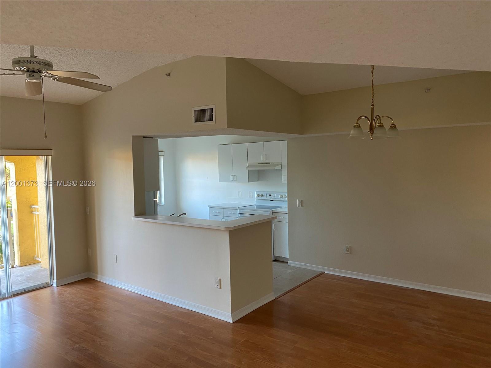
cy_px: 184
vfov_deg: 53.1
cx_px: 246
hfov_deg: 67.3
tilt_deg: -4.9
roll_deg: -0.5
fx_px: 369
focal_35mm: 26
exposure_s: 1/60
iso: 160
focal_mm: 4.25
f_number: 1.8
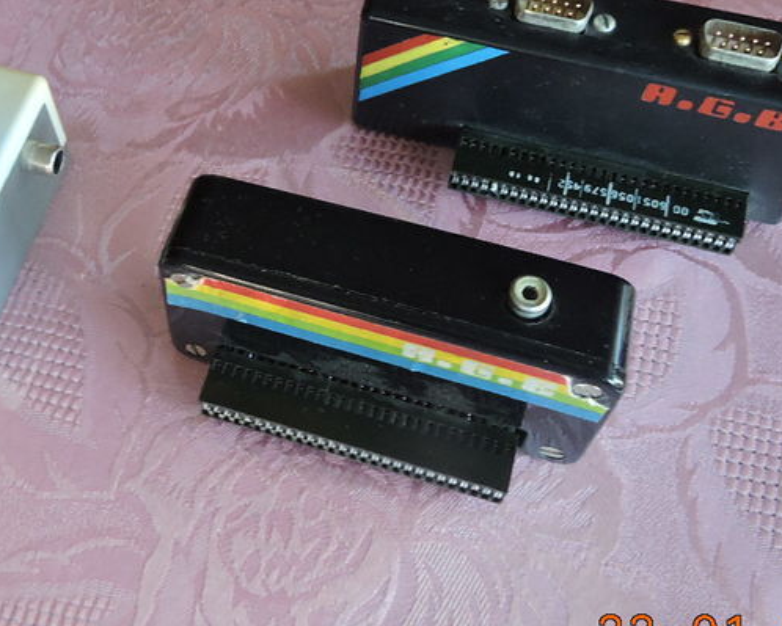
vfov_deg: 31.7
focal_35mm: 47
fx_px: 1088
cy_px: 173
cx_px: 203
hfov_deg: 38.6
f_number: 3.3
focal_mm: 4.3
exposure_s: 1/25
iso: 400
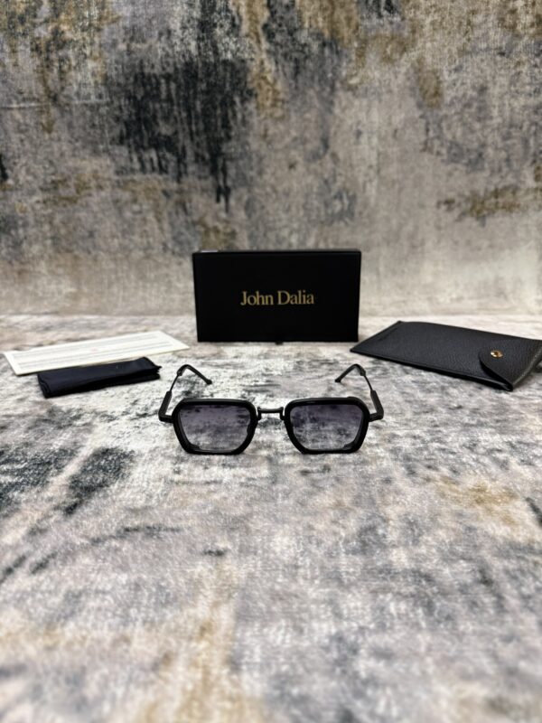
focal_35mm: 24
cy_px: 362
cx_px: 271
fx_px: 501
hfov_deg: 56.8
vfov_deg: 71.6
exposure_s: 1/50
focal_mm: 6.76
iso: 160
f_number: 1.78
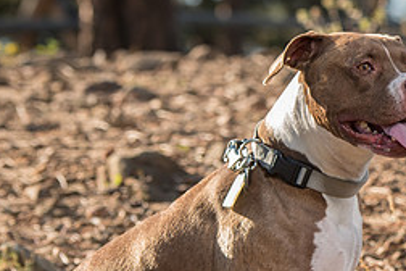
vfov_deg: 3.6
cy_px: 175
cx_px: 573
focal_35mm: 378
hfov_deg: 5.4
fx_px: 4263
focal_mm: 110
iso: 50
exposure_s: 1/200
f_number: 4
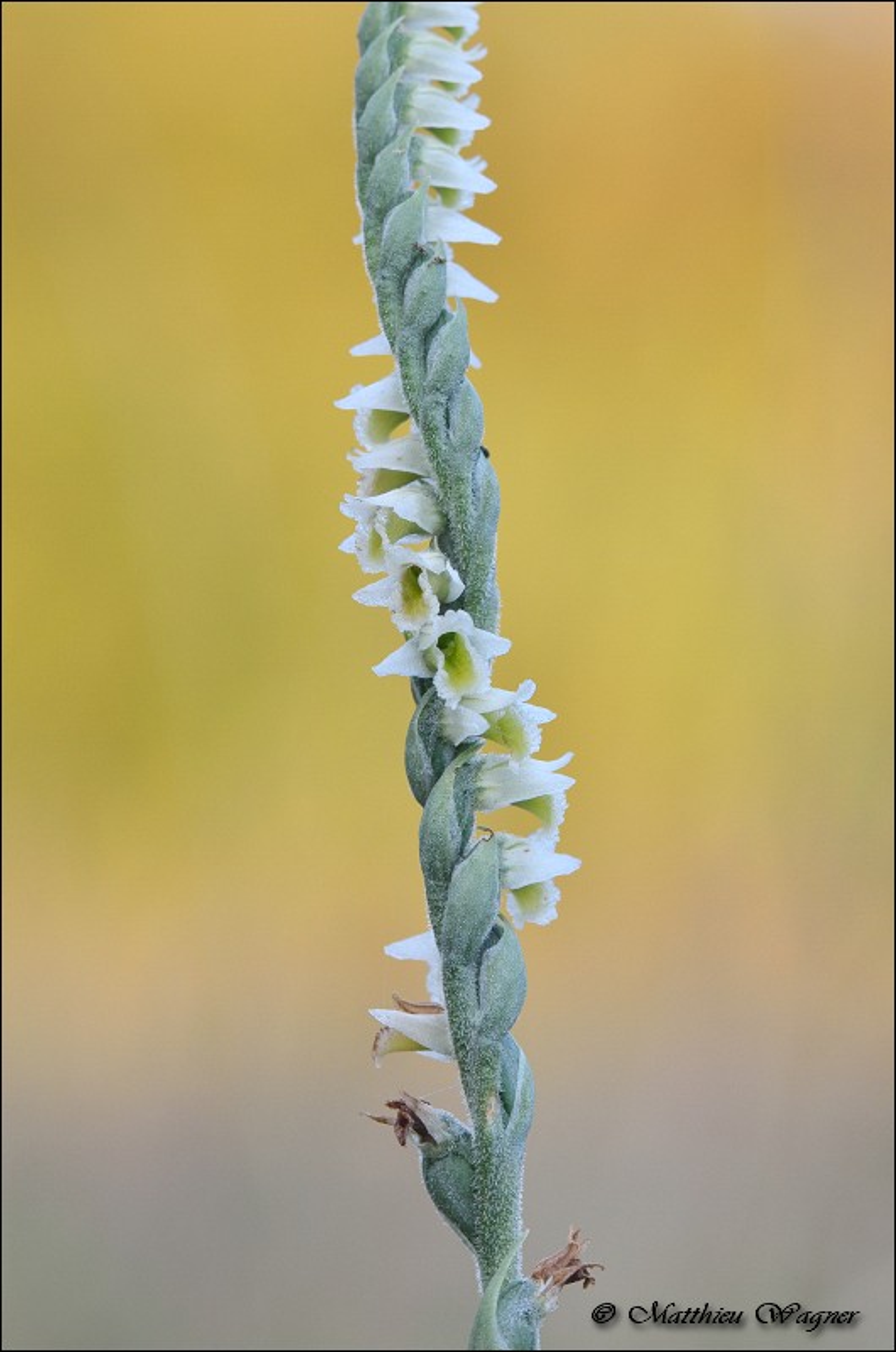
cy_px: 676
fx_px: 5905
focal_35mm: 158
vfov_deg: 13.1
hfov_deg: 8.7
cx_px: 448
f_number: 10
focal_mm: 105
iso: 400
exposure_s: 1/100
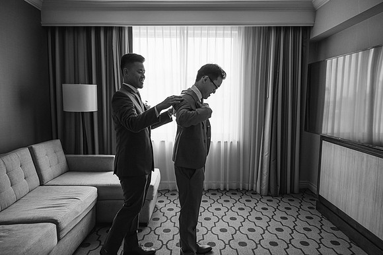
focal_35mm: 24
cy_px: 128
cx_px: 192
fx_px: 260
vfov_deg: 52.3
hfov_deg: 72.8
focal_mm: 24
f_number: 2.8
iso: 100
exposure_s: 1/160
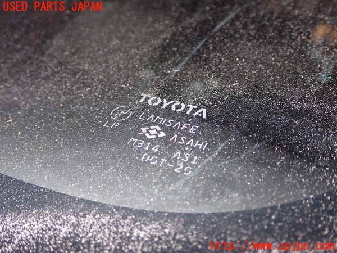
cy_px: 126
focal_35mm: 41
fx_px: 399
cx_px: 168
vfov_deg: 35.1
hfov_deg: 45.8
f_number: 8
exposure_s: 1/40
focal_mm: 7.31
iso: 800
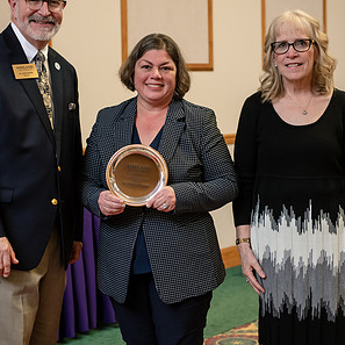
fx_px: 1049
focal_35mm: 93
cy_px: 153
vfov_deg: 18.7
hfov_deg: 18.7
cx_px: 143
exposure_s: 1/125
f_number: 3.2
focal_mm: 56
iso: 1000
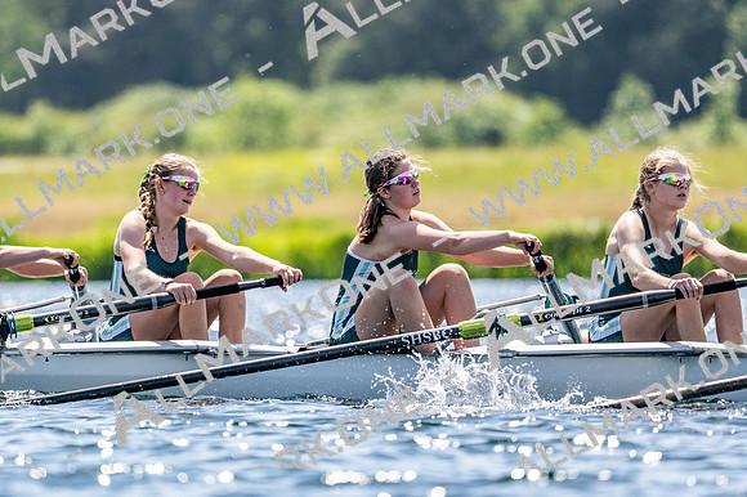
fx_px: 12442
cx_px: 374
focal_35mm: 600
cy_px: 248
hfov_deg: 3.4
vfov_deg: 2.3
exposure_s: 1/2500
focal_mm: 400
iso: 250
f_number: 4.5
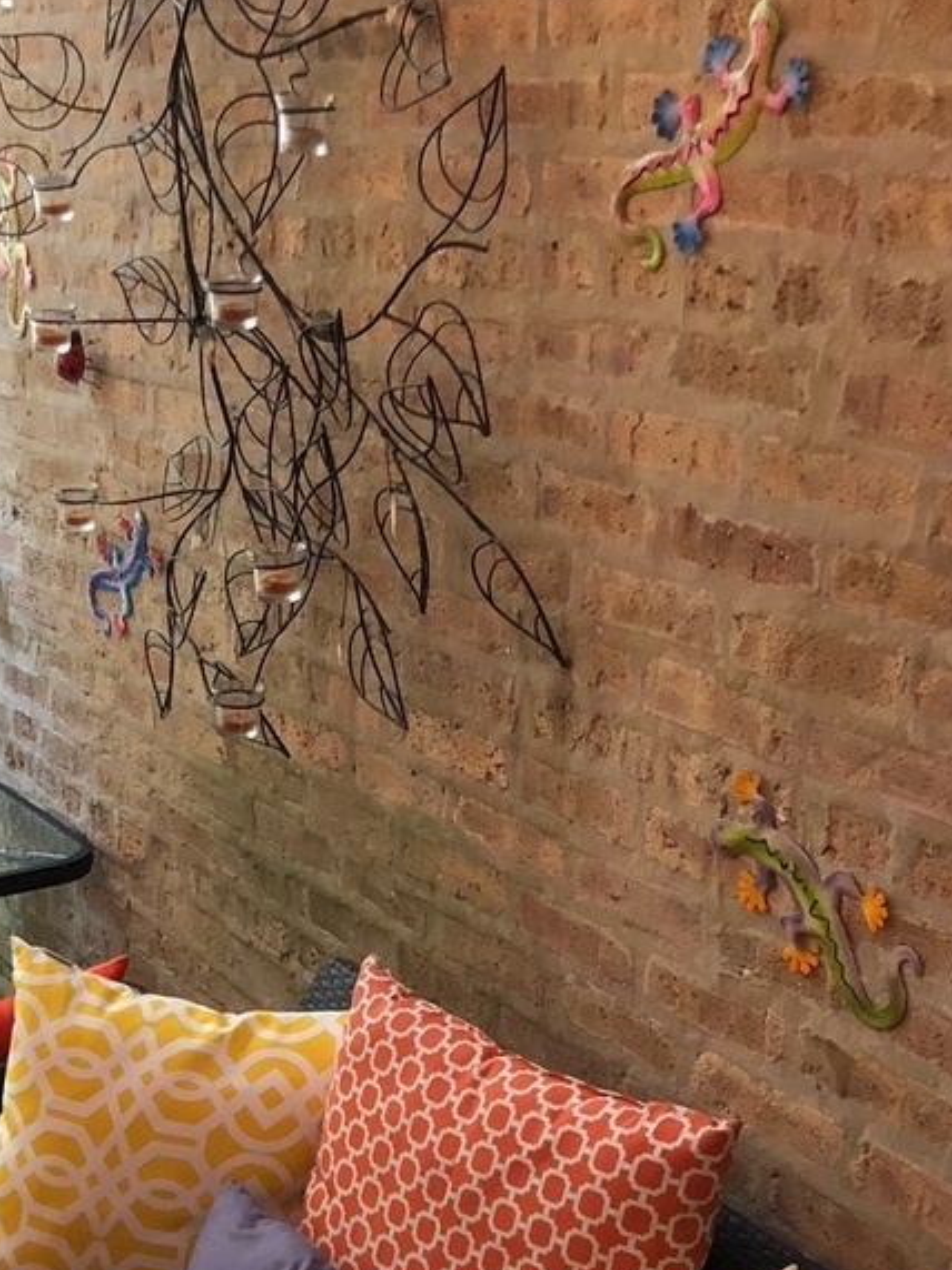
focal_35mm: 53
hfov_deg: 26.8
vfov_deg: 35.7
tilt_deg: -19.2
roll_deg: +1.4
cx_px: 153
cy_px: 867
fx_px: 1944
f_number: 1.8
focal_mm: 4
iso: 100
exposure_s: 1/15
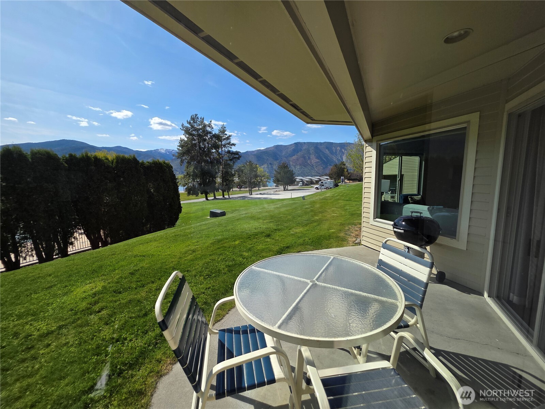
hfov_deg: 106.2
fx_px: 205
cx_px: 272
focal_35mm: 13
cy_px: 204
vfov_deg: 89.9
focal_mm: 2.2
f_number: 1.9
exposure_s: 1/1614
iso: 40
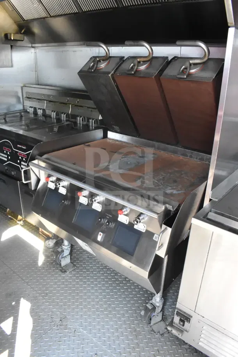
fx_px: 268
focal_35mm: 27
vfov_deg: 67.4
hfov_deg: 47.9
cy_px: 178
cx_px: 119
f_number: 8
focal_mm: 18
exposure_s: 1/250
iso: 6400
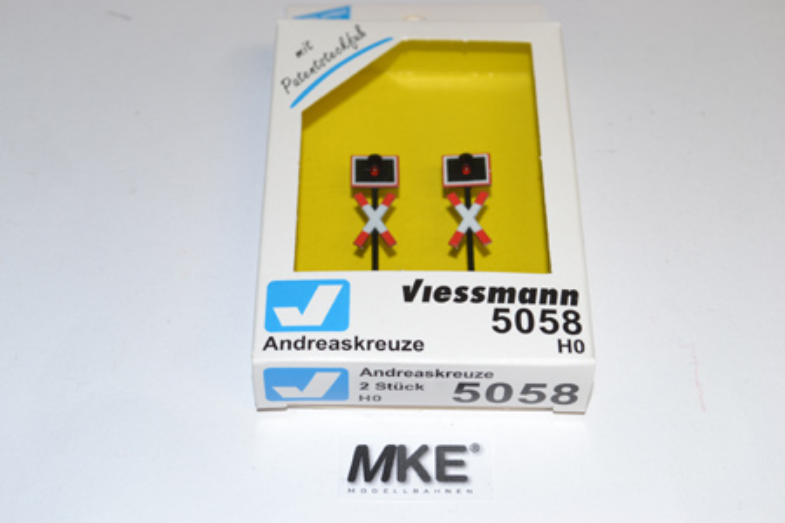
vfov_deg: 22.6
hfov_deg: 33.4
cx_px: 392
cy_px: 262
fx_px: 1308
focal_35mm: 60
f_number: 7.1
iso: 200
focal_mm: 40
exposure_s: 1/60
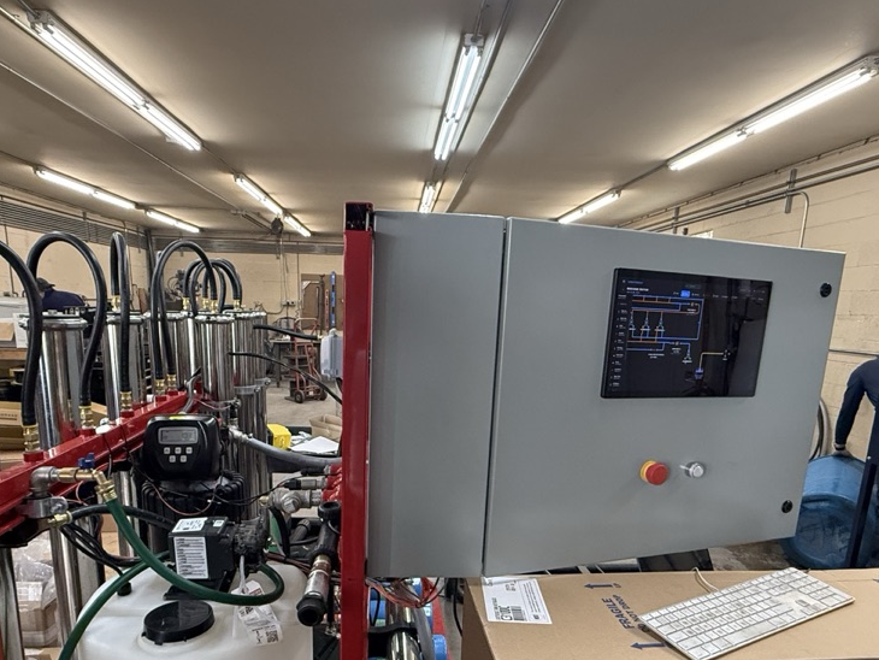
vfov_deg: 57.9
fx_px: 584
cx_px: 430
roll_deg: -1.5
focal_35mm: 23
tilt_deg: -11.9
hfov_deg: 73.9
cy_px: 425
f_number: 2.2
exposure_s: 1/120
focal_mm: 2.22
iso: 500
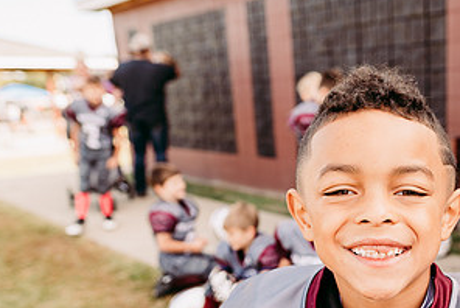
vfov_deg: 27.7
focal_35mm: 47
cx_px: 367
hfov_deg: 40.2
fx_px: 601
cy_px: 278
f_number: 3.5
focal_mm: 24
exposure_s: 1/400
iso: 160
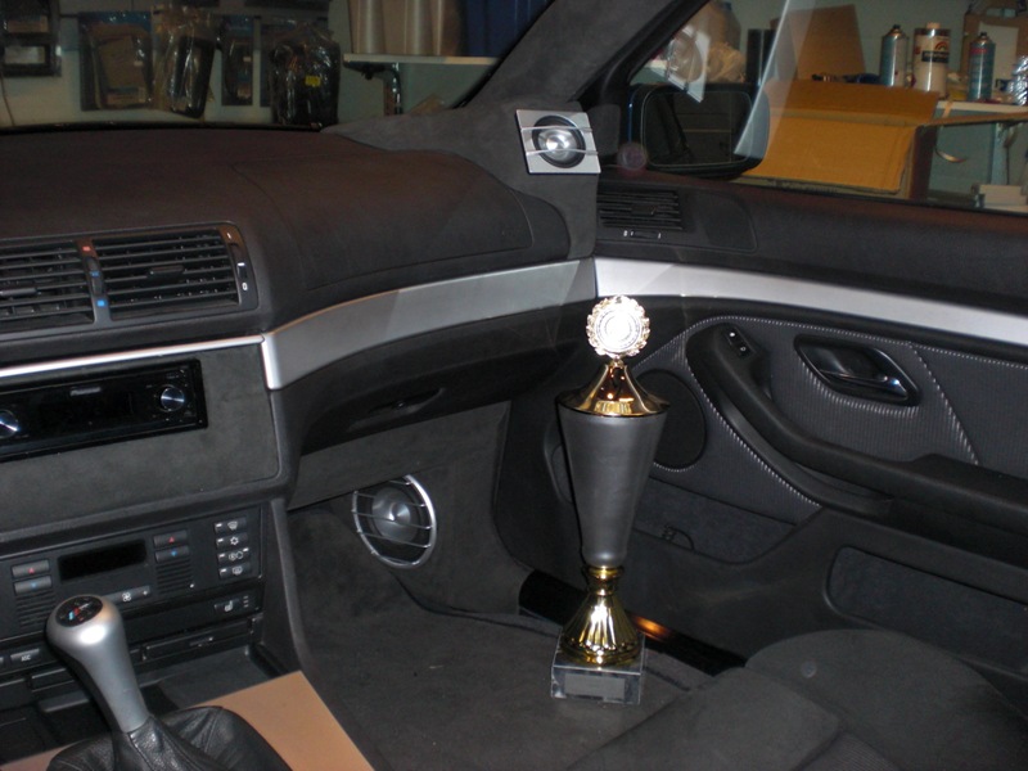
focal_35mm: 38
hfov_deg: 49.0
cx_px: 514
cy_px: 386
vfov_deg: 37.7
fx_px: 1128
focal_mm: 6.3
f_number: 3.1
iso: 200
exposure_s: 1/60
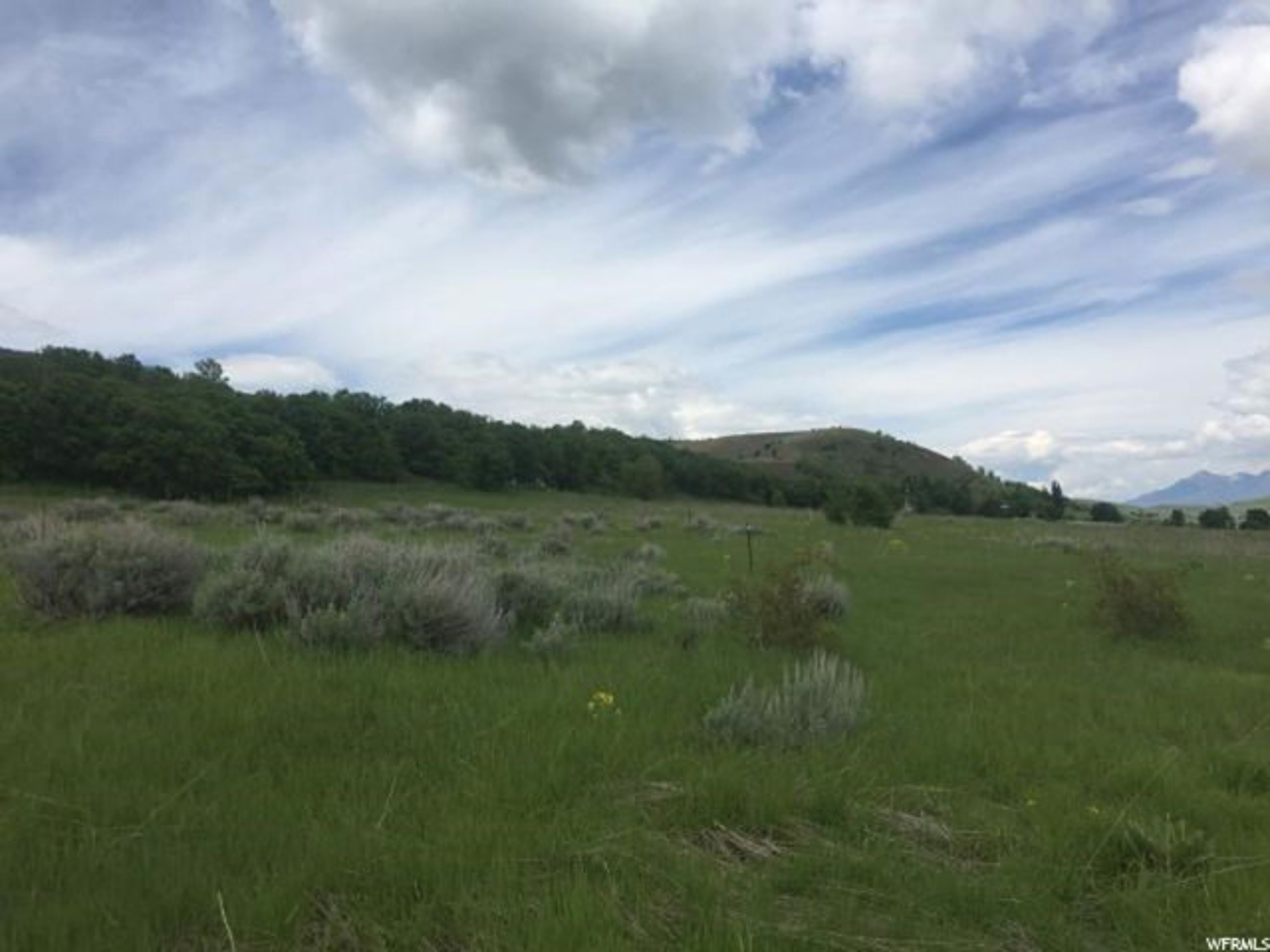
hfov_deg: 61.7
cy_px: 476
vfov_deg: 48.2
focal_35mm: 29
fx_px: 1064
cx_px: 635
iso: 32
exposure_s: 1/2825
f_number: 2.2
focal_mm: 4.15
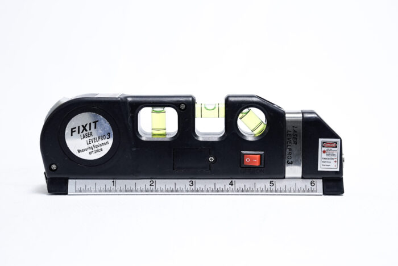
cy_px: 133
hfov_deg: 28.8
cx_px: 199
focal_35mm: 70
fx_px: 775
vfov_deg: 19.5
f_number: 8
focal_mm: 70
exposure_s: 1/250
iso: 3200
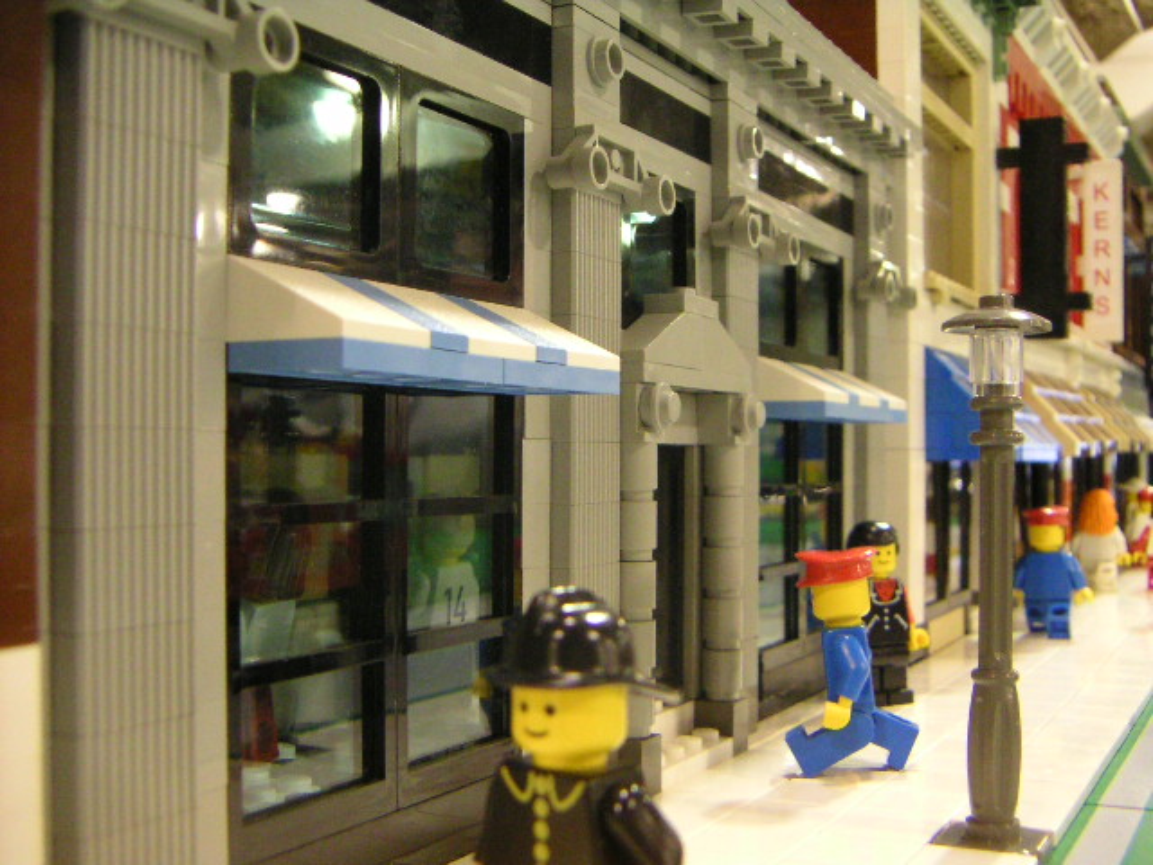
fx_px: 1332
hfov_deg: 46.8
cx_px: 576
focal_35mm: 40
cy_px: 432
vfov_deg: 36.0
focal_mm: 5.3
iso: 400
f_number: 2.9
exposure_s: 1/20
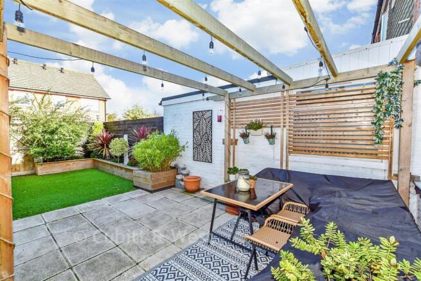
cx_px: 210
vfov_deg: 77.4
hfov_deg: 100.4
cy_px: 140
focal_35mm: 15
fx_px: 175
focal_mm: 10
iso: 500
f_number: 8
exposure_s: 1/160
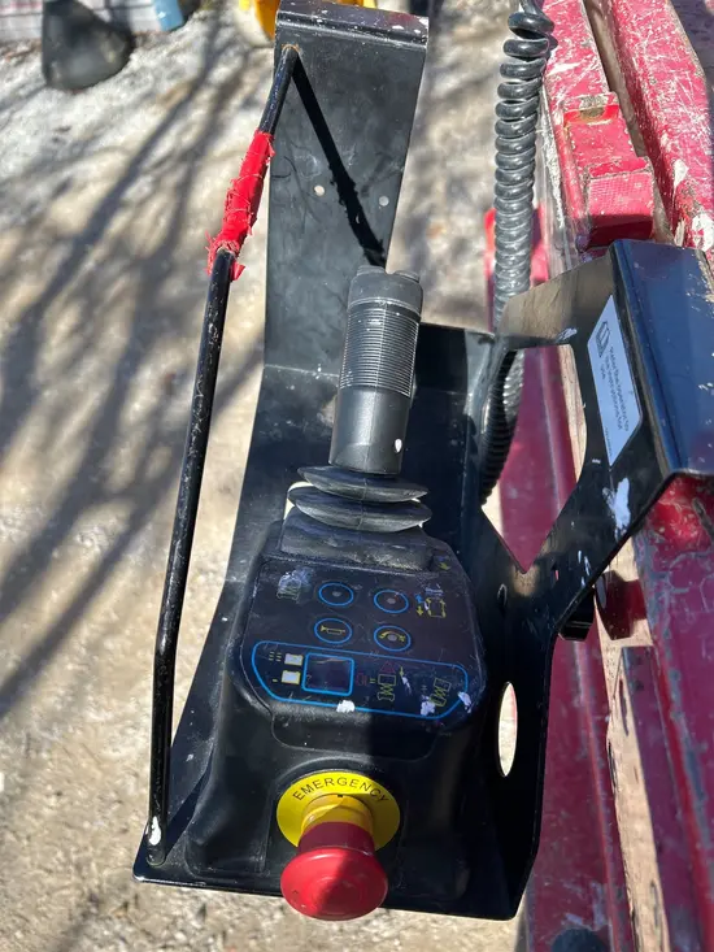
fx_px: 715
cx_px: 357
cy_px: 476
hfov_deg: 53.1
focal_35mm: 26
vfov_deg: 67.3
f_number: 1.5
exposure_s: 1/1029
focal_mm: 5.7
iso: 50
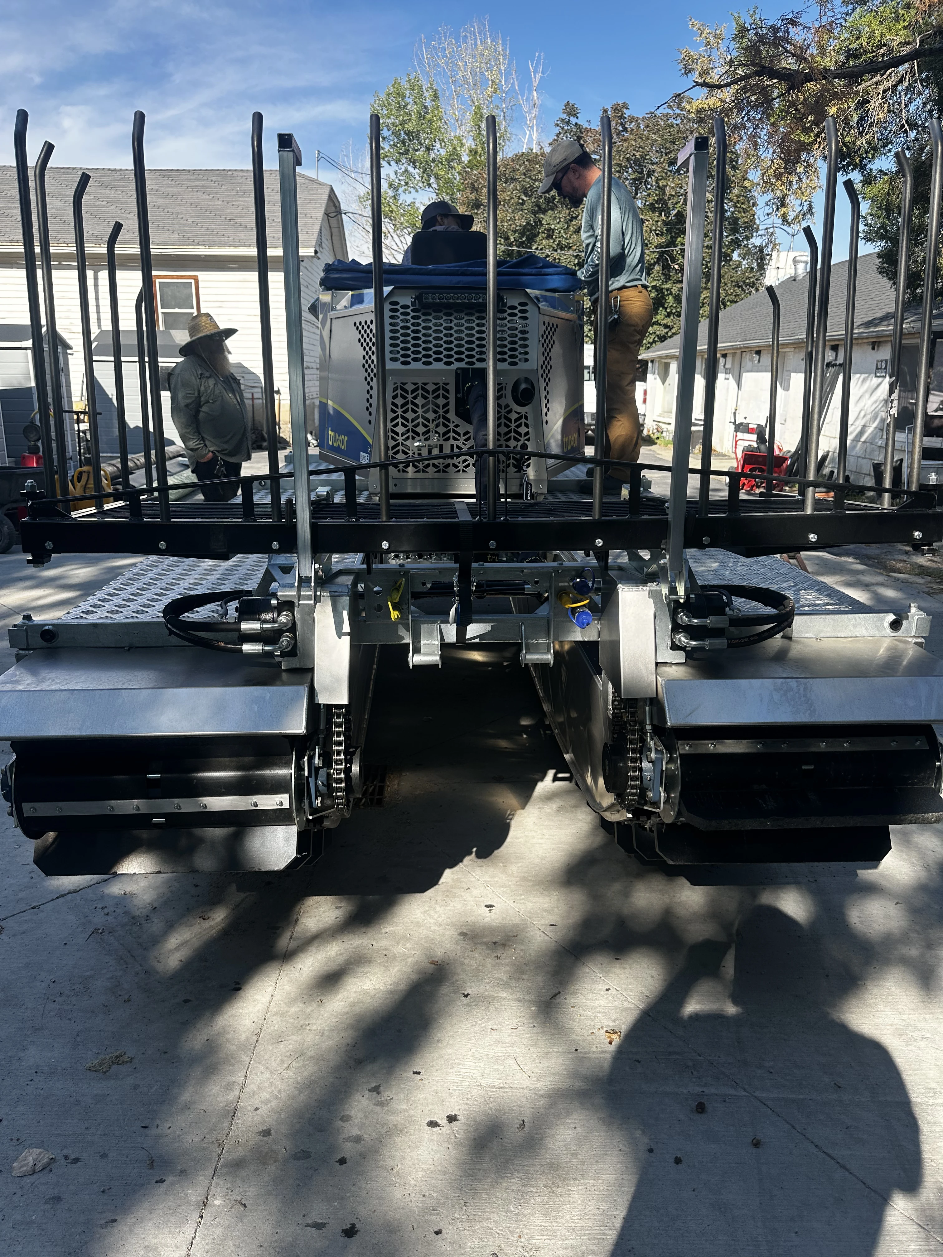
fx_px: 872
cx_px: 472
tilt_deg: -15.6
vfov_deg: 71.6
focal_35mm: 24
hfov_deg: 56.8
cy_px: 628
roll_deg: -1.5
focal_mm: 6.86
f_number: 1.78
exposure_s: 1/1613
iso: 80
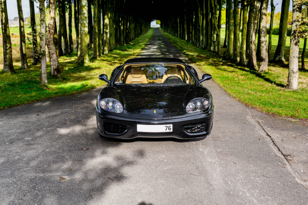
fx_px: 427
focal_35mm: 50
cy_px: 102
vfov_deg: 26.9
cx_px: 154
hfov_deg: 39.6
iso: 100
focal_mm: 50
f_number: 4
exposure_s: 1/320
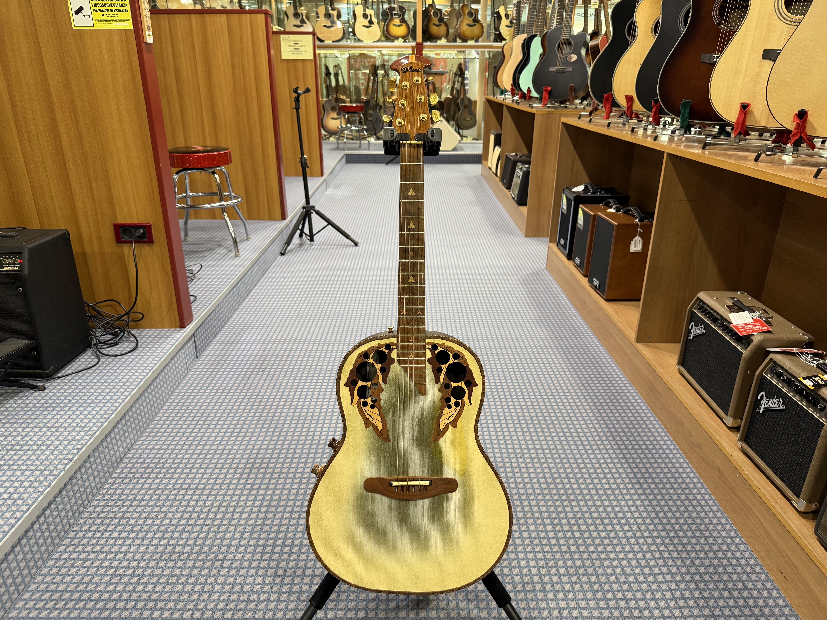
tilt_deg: -21.9
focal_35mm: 24
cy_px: 310
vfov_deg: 56.8
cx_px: 414
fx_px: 573
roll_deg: -0.6
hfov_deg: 71.6
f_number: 1.78
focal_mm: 6.76
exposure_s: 1/50
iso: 200
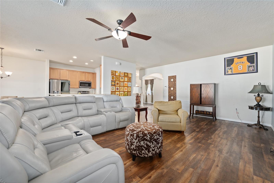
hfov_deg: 104.3
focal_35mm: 14
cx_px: 137
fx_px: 107
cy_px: 92
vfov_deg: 81.2
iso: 400
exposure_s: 1/1.67
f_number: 7.1
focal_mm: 14
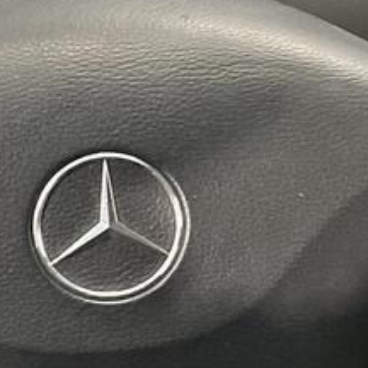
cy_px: 131
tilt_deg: -44.3
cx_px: 402
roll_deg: -4.1
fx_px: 1840
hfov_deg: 11.3
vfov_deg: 11.4
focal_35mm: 153
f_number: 1.6
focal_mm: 4.2
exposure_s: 1/33
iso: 400
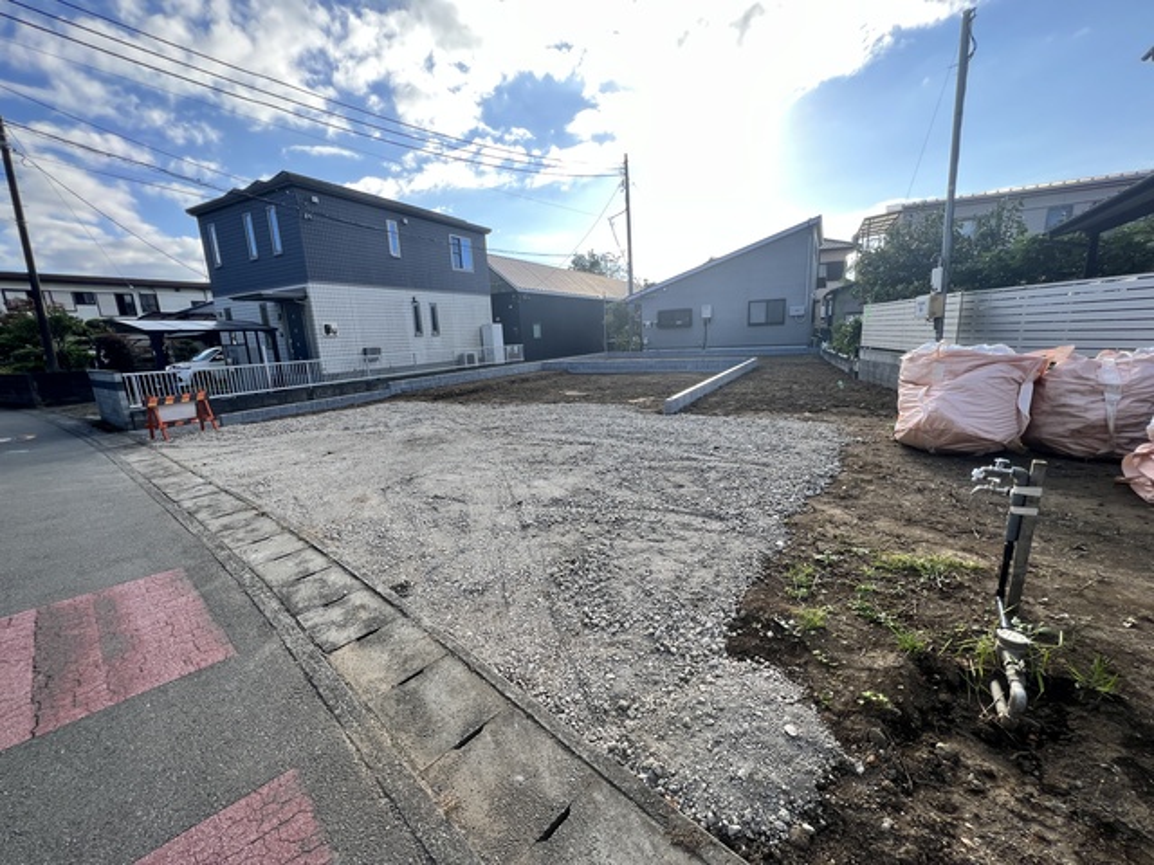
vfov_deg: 89.9
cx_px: 577
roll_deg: +3.6
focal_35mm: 13
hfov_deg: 106.2
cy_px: 432
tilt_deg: -12.0
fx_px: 433
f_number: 1.8
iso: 32
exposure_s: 1/430
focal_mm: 1.57
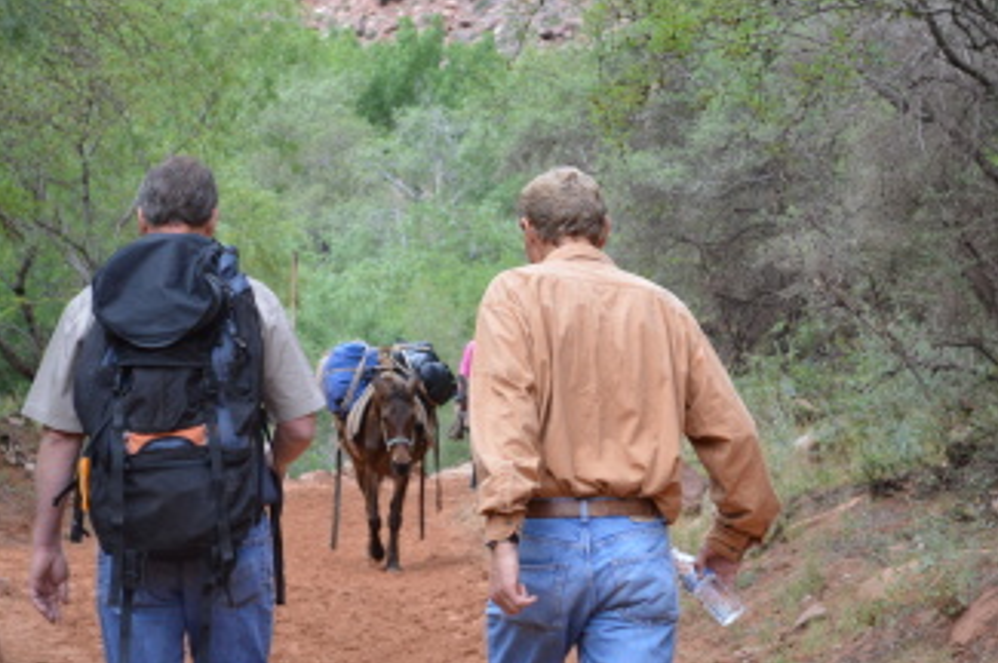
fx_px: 3511
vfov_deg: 10.8
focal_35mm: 127
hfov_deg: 16.2
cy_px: 325
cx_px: 464
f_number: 5.6
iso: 280
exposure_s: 1/125
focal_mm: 55
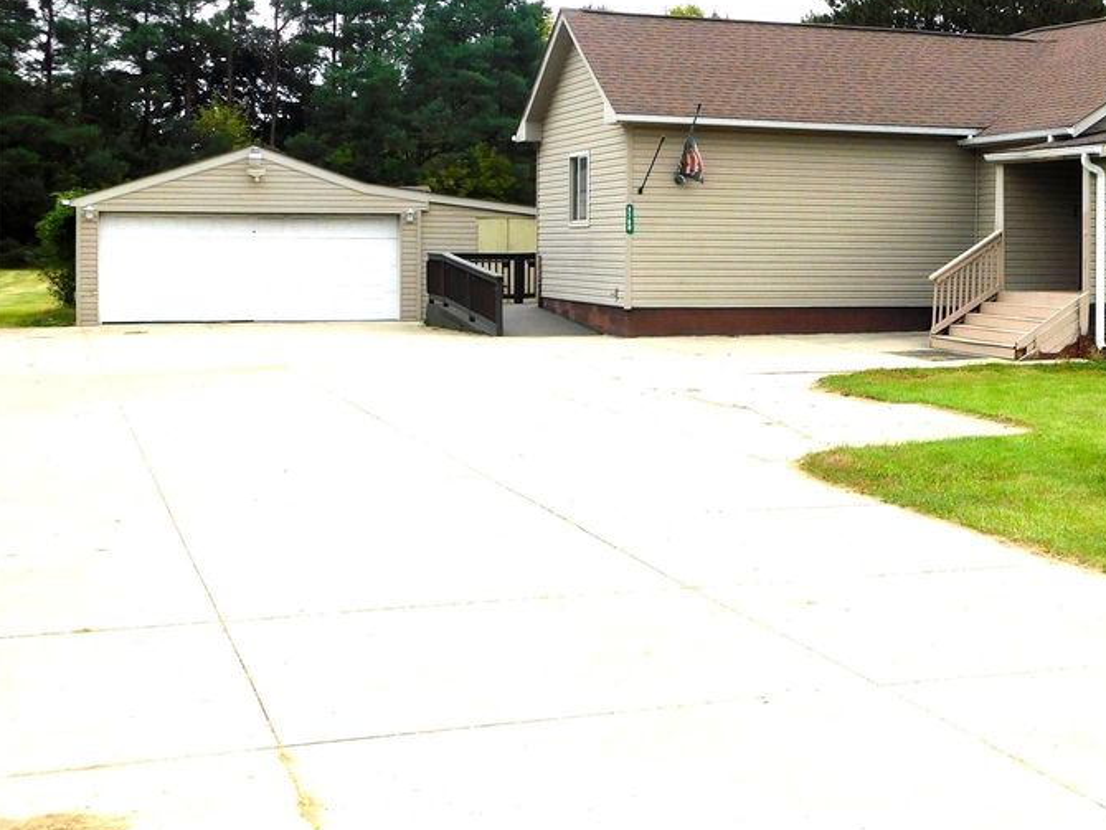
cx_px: 839
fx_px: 1758
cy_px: 348
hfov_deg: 34.2
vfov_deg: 26.5
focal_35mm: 55
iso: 125
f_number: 3.5
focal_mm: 6.3
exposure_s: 1/400
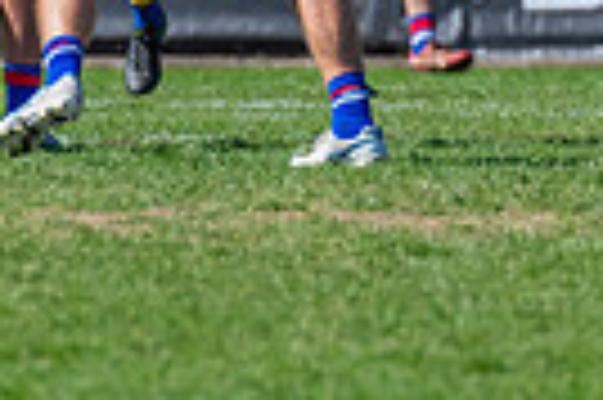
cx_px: 864
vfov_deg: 0.7
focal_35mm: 1919
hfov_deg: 1.1
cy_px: -303
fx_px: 32104
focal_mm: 420
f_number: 7.1
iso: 800
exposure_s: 1/1600
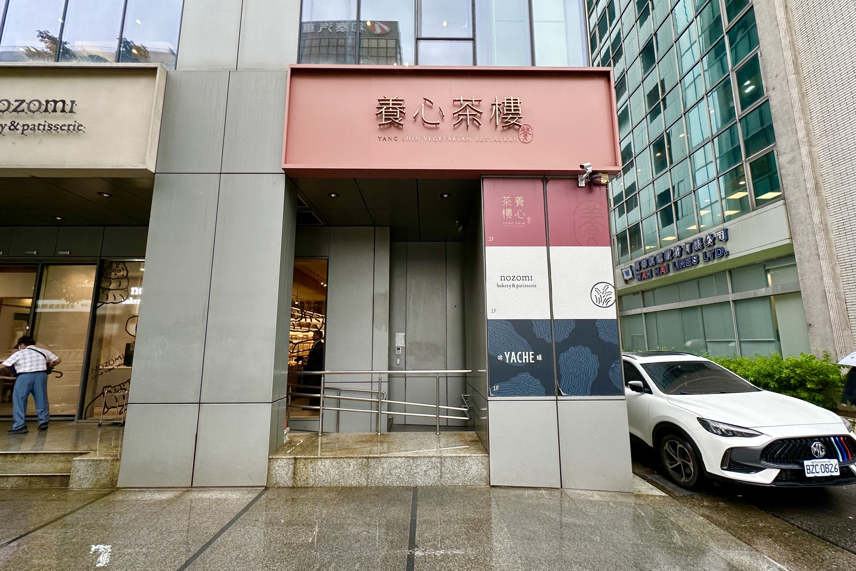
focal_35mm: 15
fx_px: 357
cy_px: 288
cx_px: 432
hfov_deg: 100.4
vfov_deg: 77.3
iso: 125
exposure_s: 1/99
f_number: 2.2
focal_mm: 2.22
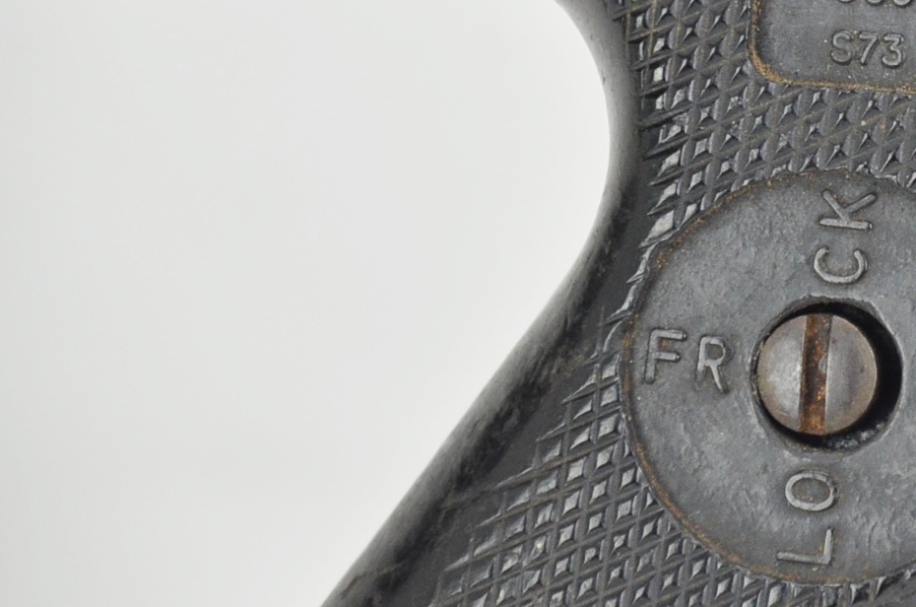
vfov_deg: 2.6
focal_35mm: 536
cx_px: 1184
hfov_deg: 3.8
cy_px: 69
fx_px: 13618
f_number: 5.6
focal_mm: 135
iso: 800
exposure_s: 1/160
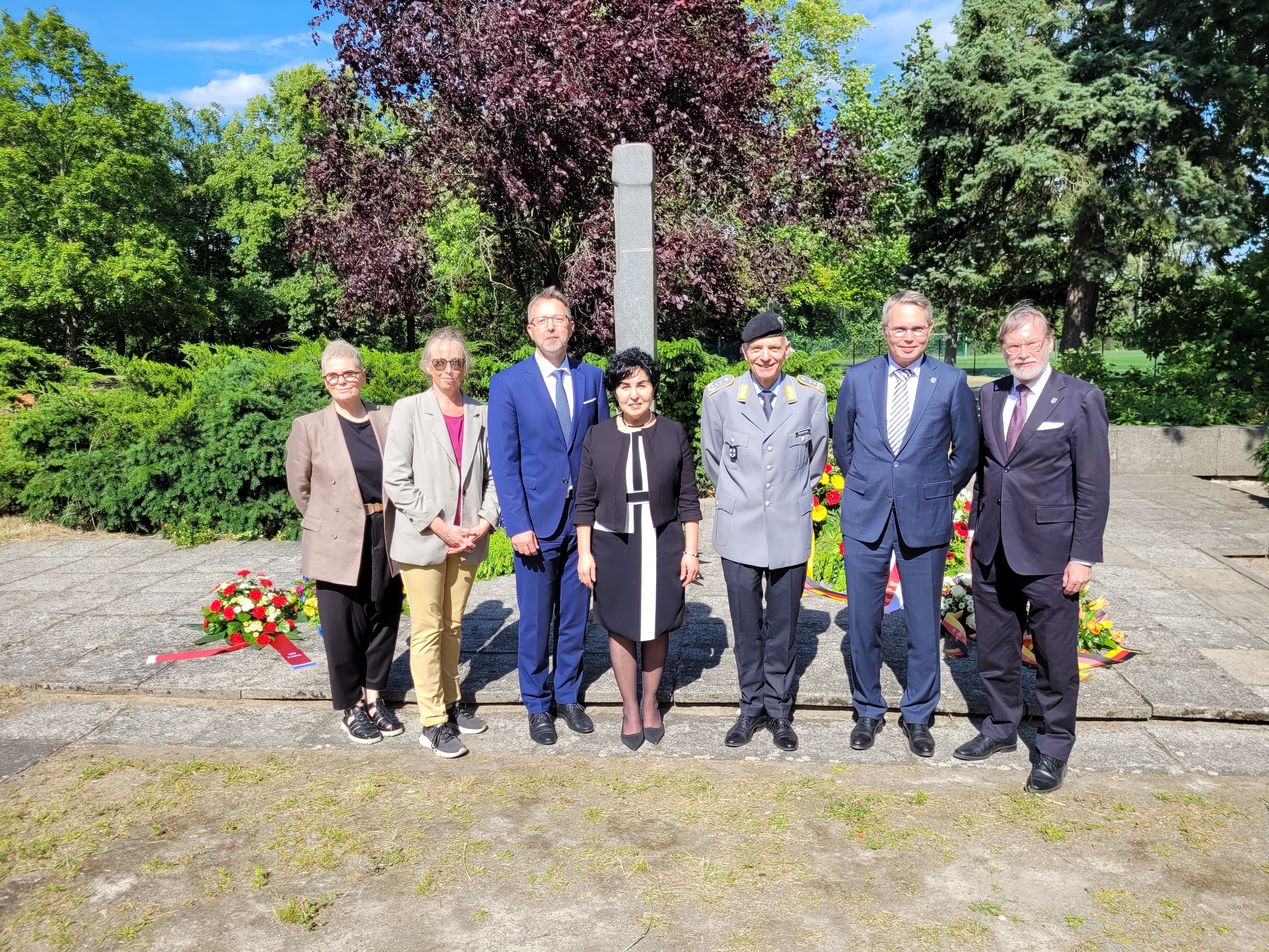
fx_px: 953
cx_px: 634
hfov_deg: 67.3
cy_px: 476
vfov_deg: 53.1
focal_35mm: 26
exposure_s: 1/1350
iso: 40
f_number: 1.8
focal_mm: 5.4
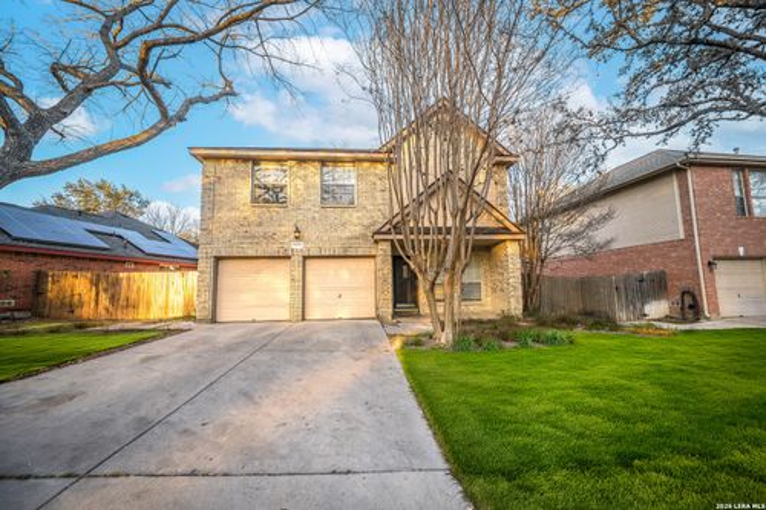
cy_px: 255
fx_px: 298
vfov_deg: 81.2
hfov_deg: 104.3
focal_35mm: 14
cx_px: 383
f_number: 5.6
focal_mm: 14
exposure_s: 1/125
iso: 400
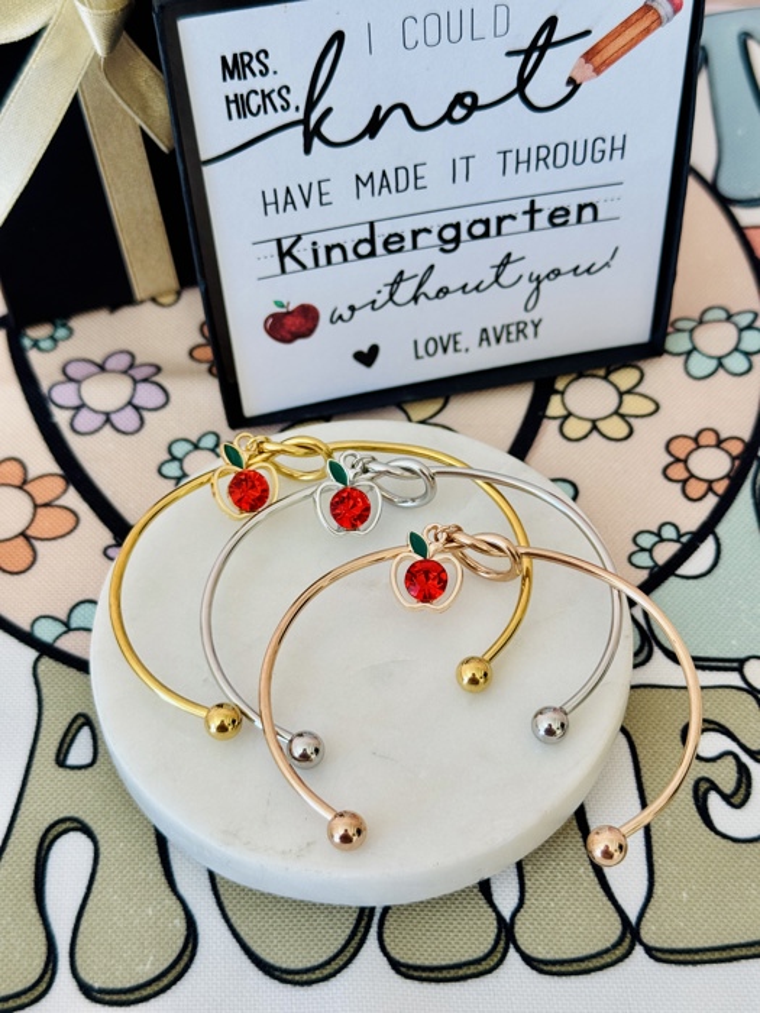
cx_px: 380
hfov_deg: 30.3
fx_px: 1405
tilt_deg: -53.8
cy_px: 506
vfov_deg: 39.7
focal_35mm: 48
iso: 64
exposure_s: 1/60
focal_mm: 6.76
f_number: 1.78
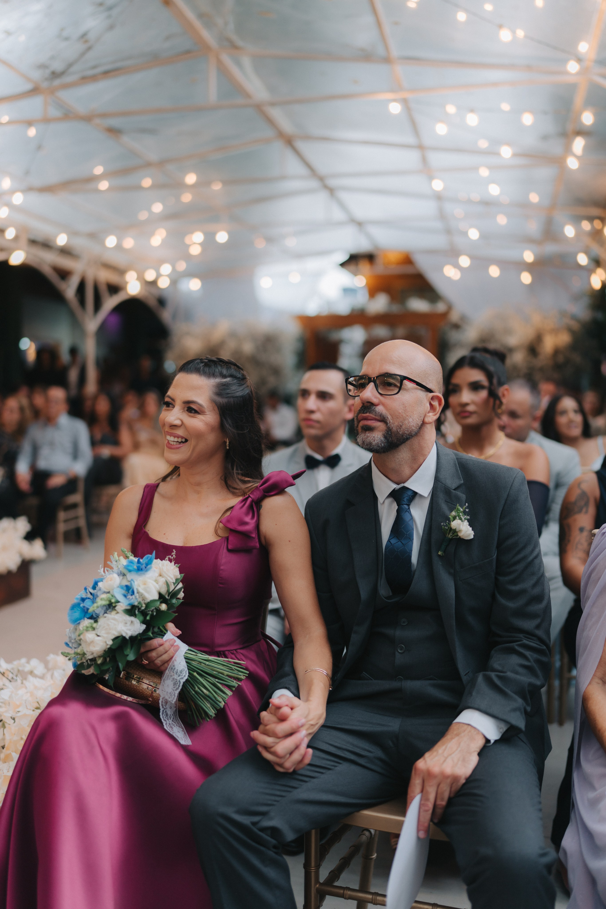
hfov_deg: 37.9
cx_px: 303
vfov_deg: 54.4
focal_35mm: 35
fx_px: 884
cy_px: 454
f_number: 1.3
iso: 125
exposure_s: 1/250
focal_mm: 35
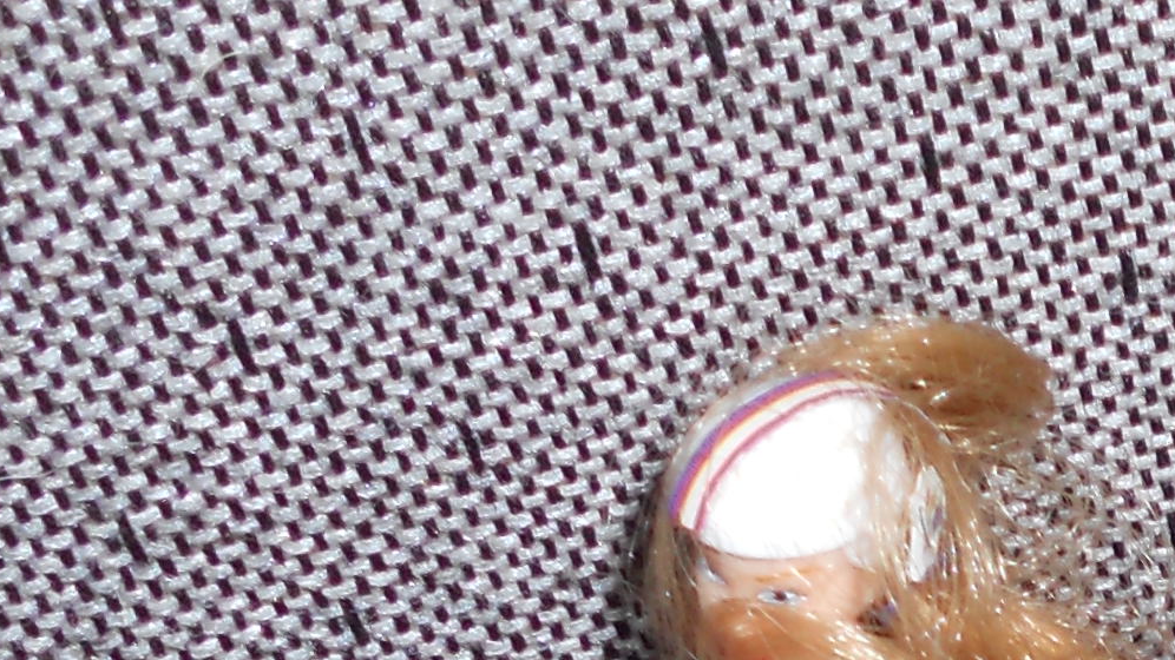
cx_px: 1895
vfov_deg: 8.0
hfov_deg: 14.1
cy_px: 1598
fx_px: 4361
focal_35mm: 140
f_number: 3.5
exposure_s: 1/25
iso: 80
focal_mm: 5.8
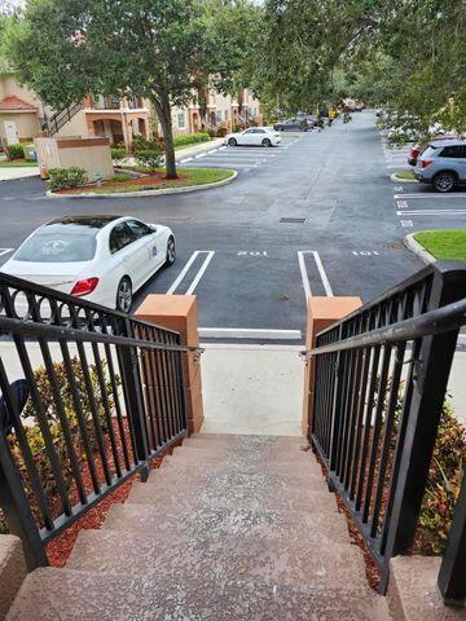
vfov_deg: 73.9
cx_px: 233
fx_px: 413
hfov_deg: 58.9
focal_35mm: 23
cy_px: 310
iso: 40
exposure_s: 1/180
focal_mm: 5.54
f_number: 1.8
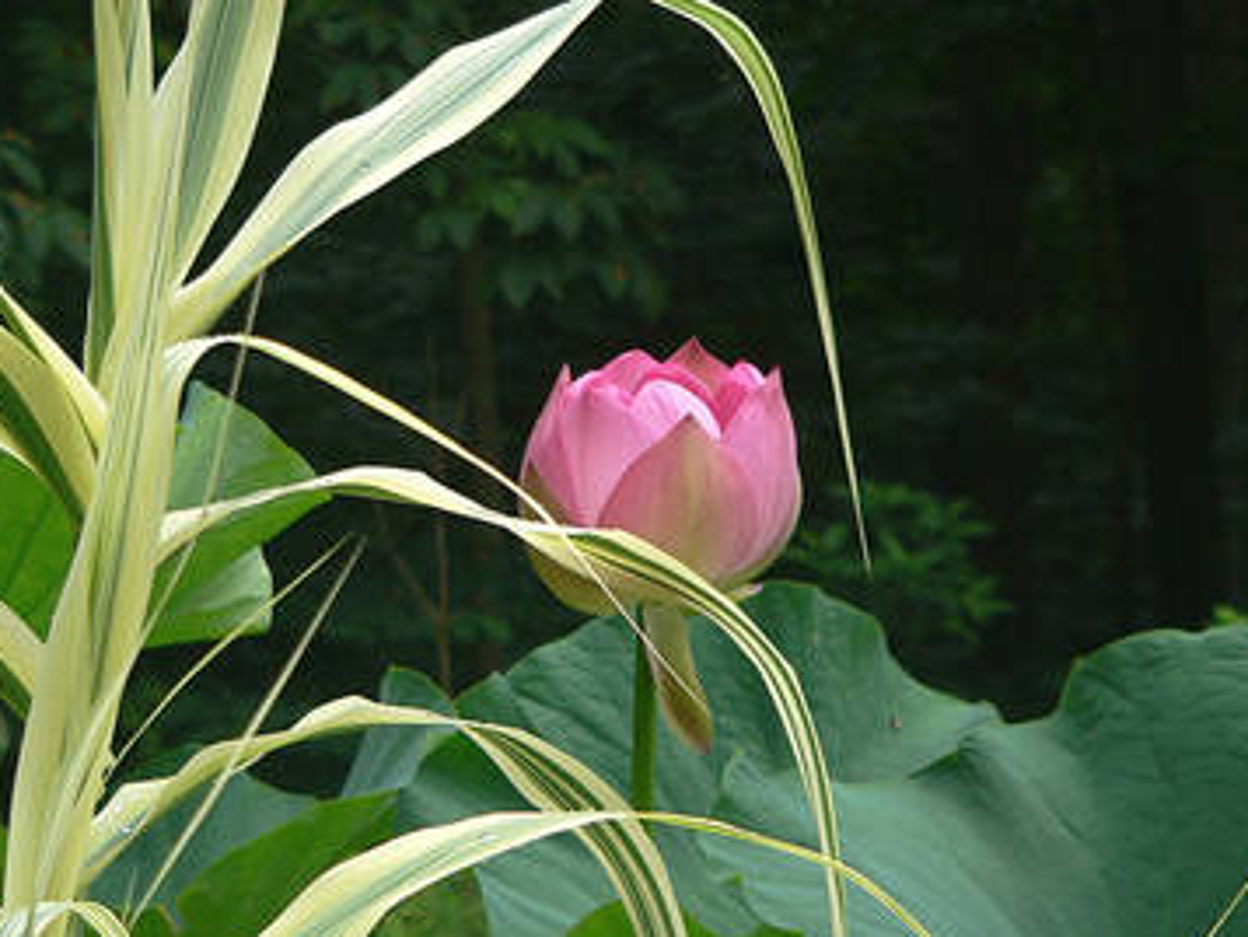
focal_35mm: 154
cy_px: 549
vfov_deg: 9.6
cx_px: 608
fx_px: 5554
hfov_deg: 12.8
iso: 80
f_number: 2.8
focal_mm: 20.8
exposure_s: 1/200
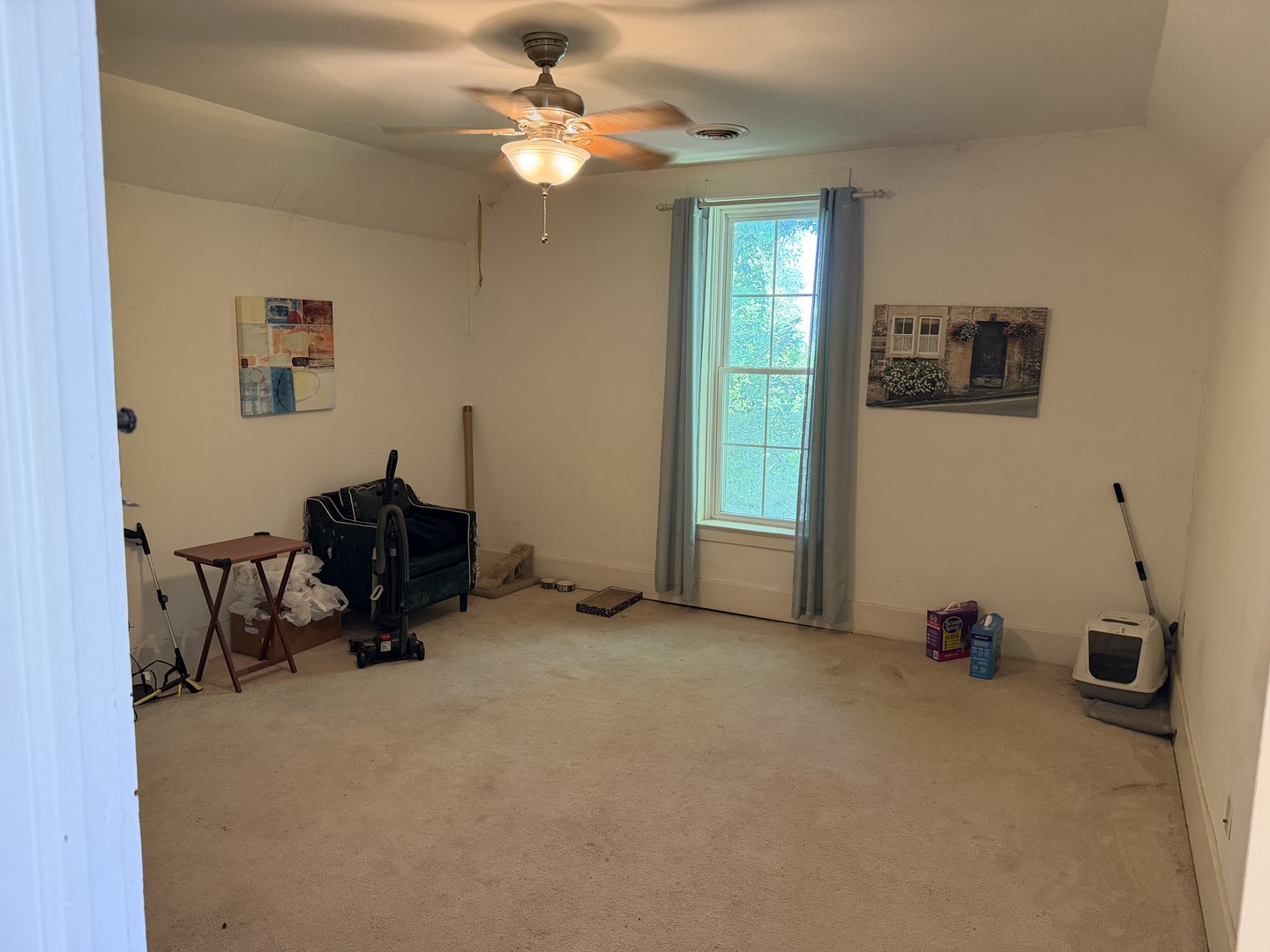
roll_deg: -1.4
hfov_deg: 71.6
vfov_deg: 56.8
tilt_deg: -8.2
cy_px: 476
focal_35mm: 24
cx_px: 635
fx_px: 881
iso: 400
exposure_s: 1/60
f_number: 1.78
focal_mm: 6.76
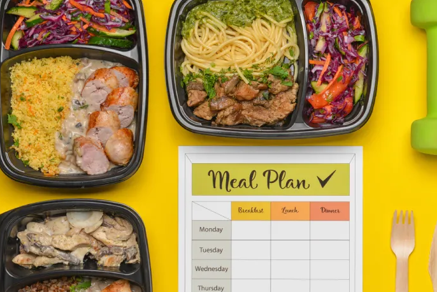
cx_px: 301
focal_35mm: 102
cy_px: 192
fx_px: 1239
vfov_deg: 13.4
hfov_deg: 19.9
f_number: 9
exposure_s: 1/160
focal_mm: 70
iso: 250
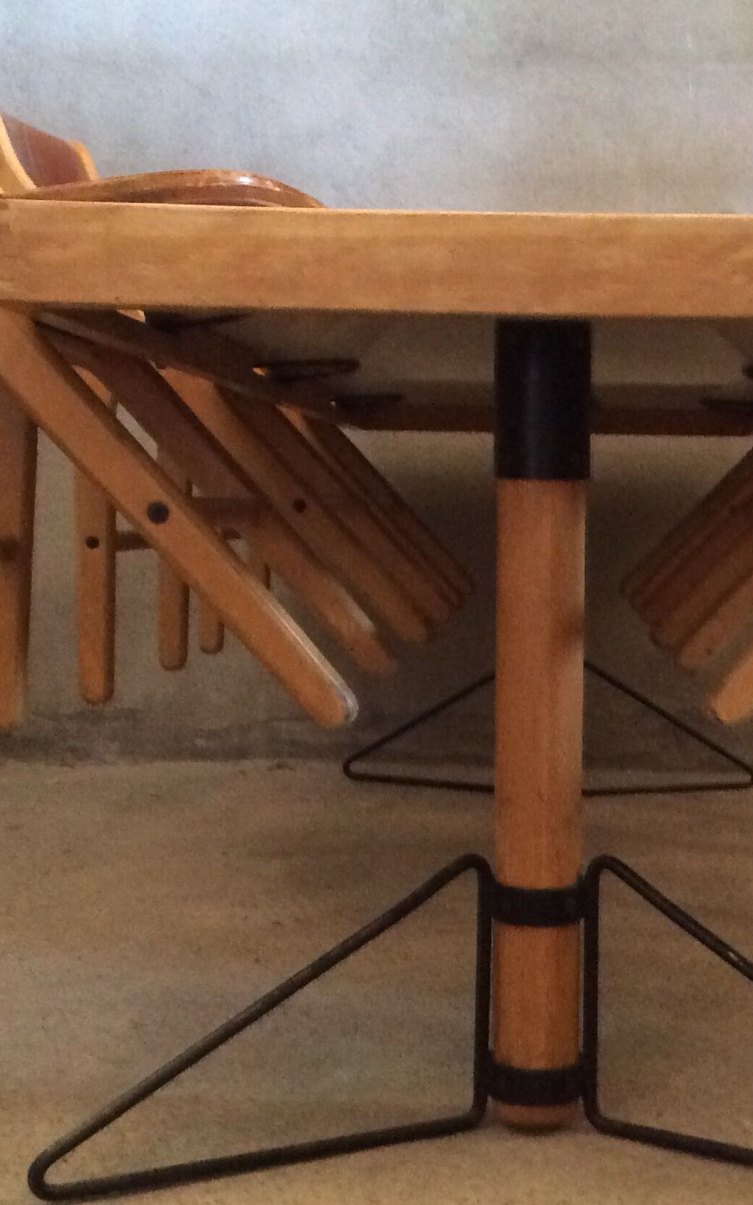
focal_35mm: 53
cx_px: 540
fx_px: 1740
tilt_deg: -4.6
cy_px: 631
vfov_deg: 38.2
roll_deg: +0.2
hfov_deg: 24.2
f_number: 2.4
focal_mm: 3.3
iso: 500
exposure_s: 1/17
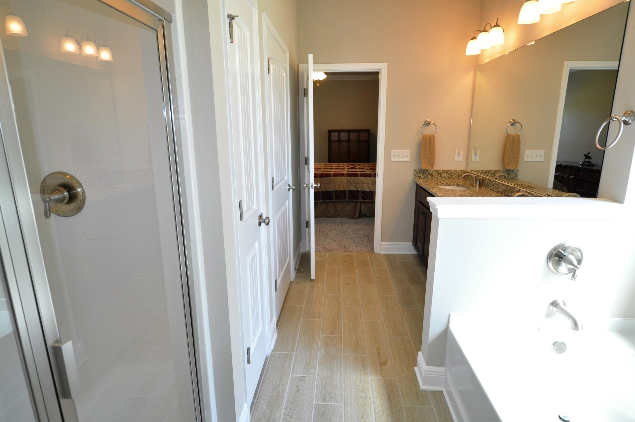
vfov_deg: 63.1
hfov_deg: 85.5
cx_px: 318
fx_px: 344
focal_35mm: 20
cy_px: 211
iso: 800
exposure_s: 1/125
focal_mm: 13
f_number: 3.8
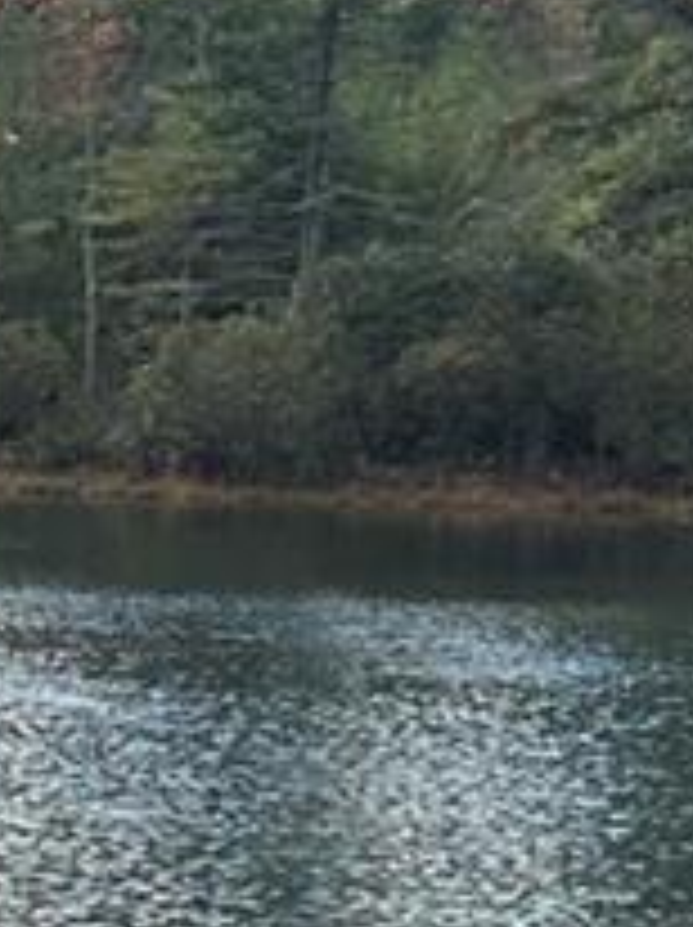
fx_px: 4788
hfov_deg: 7.9
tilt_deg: -7.0
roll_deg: -2.5
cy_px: 873
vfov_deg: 11.0
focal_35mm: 179
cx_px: -716
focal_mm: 6.86
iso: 80
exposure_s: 1/2660
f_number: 1.78
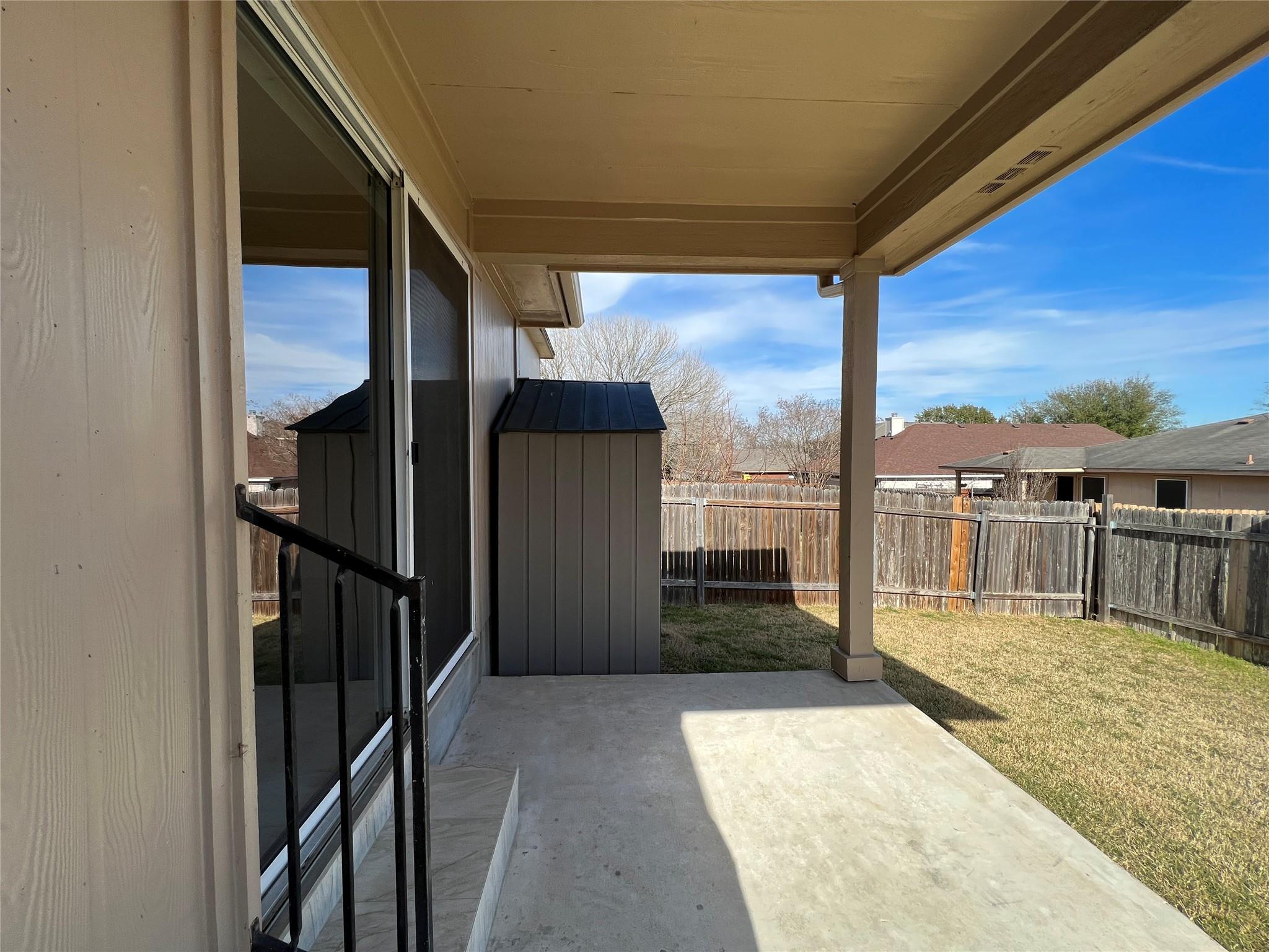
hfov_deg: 106.2
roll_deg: +0.4
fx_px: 477
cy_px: 476
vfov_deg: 89.9
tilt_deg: -2.3
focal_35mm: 13
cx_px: 634
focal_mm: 1.57
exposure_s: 1/986
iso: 32
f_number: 1.8
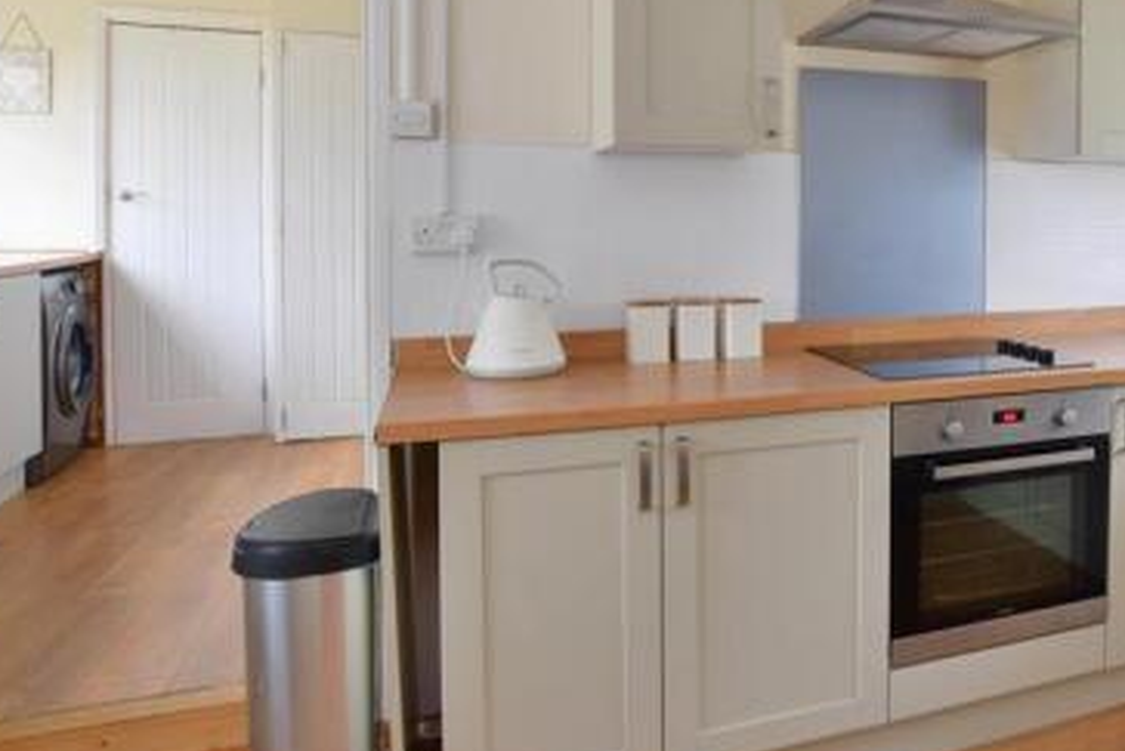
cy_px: 236
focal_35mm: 27
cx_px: 868
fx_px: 844
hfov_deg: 62.7
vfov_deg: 47.0
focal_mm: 10
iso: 400
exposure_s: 1/1.6
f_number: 11
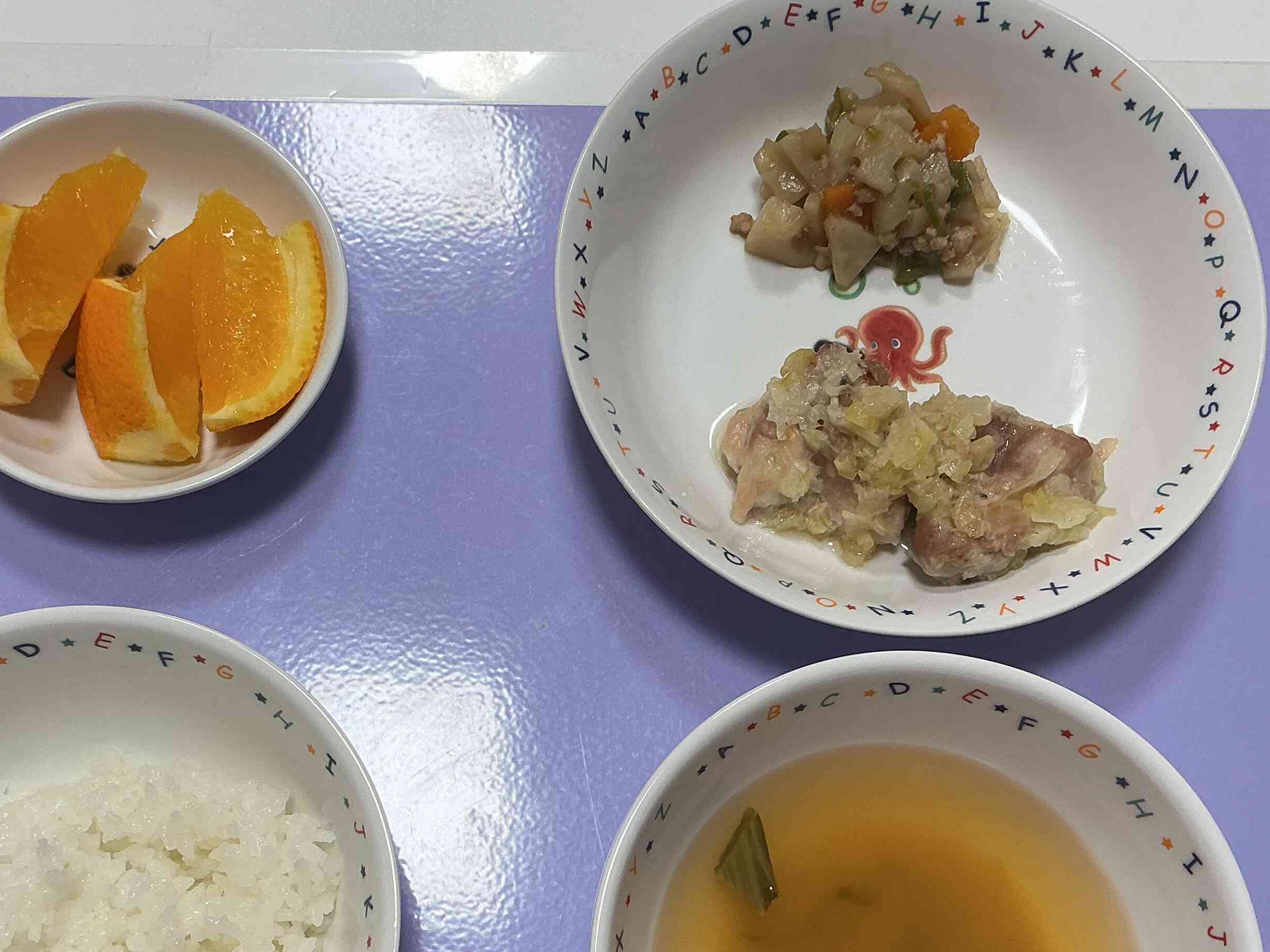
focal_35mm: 48
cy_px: 654
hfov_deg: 39.6
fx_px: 1761
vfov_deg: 30.0
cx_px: 548
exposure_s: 1/120
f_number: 1.8
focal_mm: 3
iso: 32
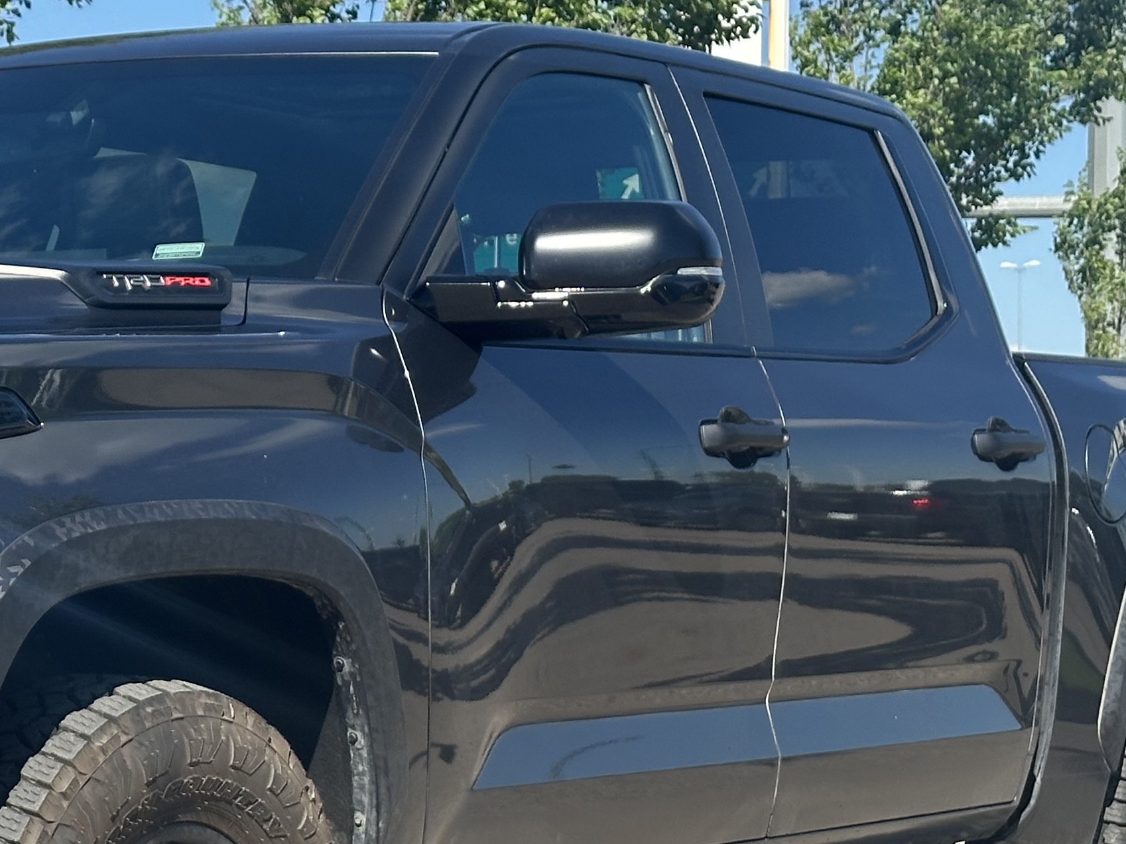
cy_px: 447
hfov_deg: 17.0
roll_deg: -0.8
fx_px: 3708
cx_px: 91
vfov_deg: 13.0
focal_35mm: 114
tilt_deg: +1.2
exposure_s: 1/2732
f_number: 1.78
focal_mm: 6.86
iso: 64
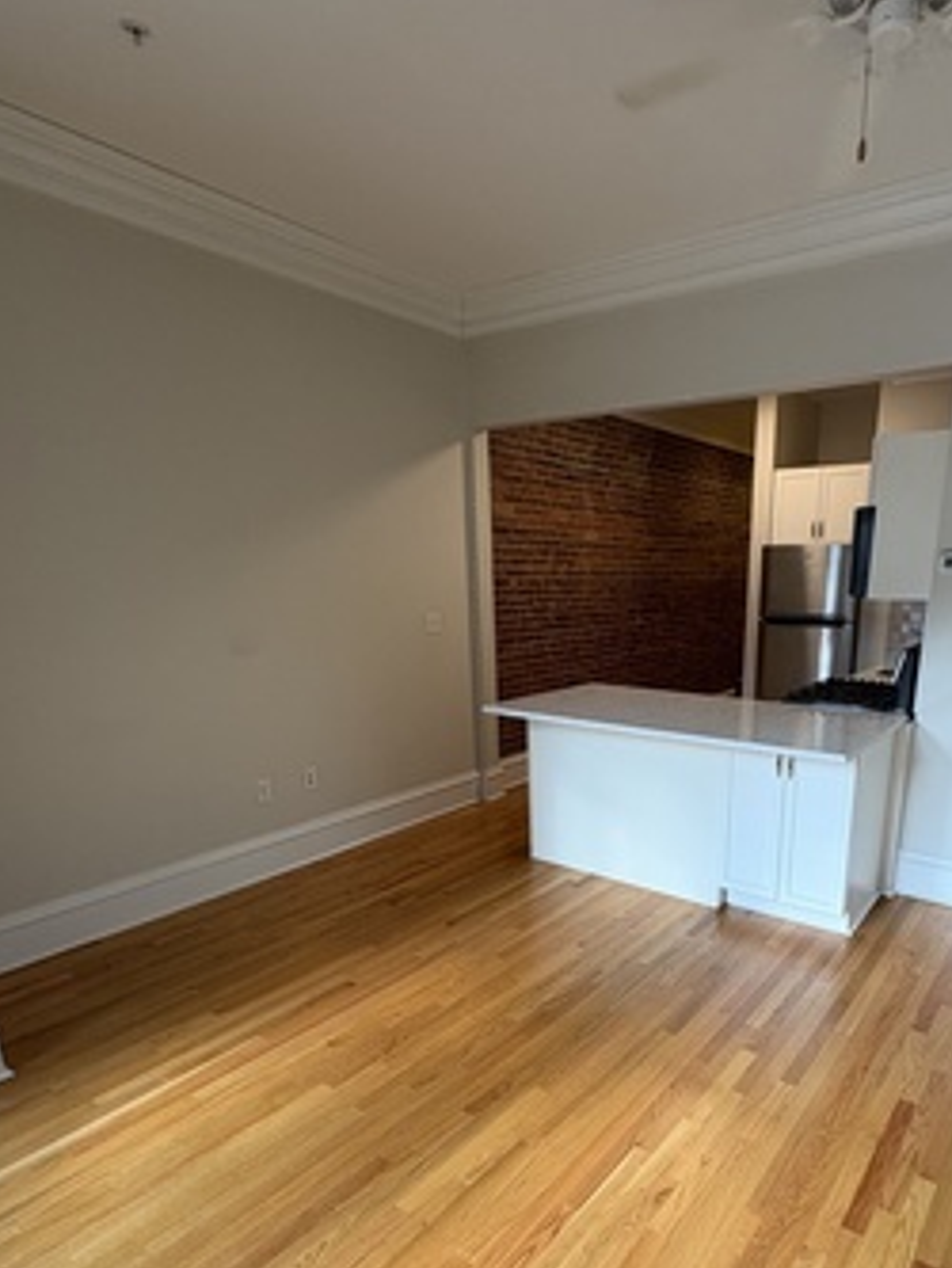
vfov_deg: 77.5
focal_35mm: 21
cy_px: 796
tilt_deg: -12.9
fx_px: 770
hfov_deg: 62.4
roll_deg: -0.3
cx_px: 607
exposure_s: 1/120
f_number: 2.2
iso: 160
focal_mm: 2.22
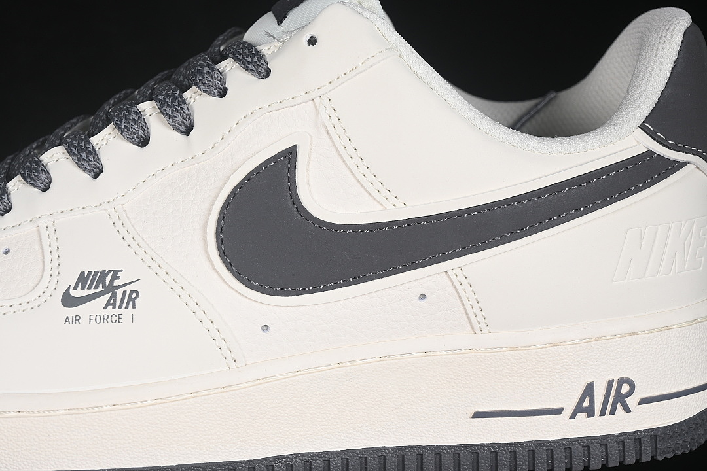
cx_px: 354
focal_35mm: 75
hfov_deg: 27.0
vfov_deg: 18.2
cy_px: 236
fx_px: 1473
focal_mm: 50
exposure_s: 1/80
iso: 160
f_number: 7.1
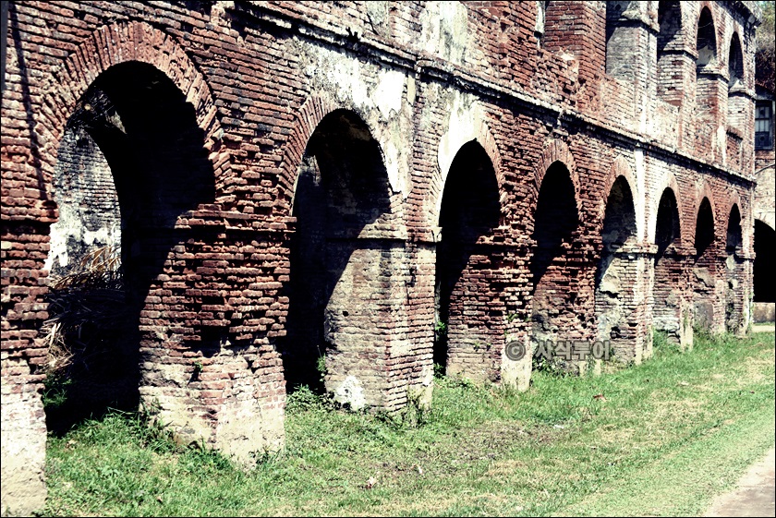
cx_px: 388
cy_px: 259
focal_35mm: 70
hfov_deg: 28.8
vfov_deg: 19.5
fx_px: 1510
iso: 200
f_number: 9
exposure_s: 1/320
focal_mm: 70
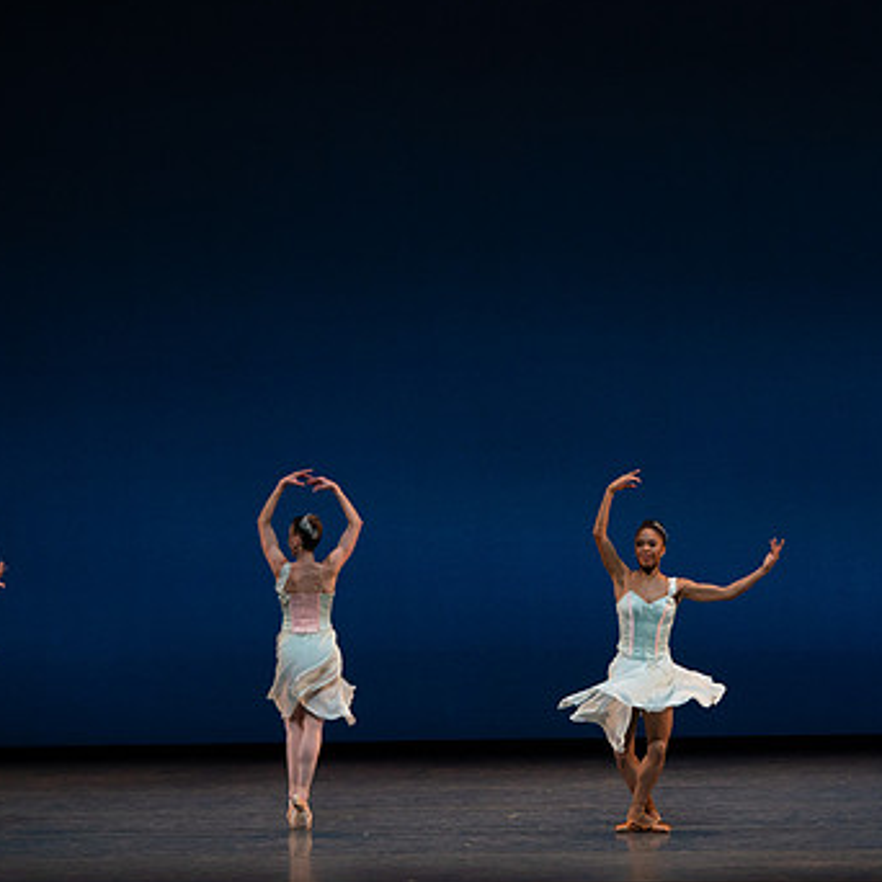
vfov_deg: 11.1
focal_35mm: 157
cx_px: 485
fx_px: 4526
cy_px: 442
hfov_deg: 11.1
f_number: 8
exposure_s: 1/500
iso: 3200
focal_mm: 109
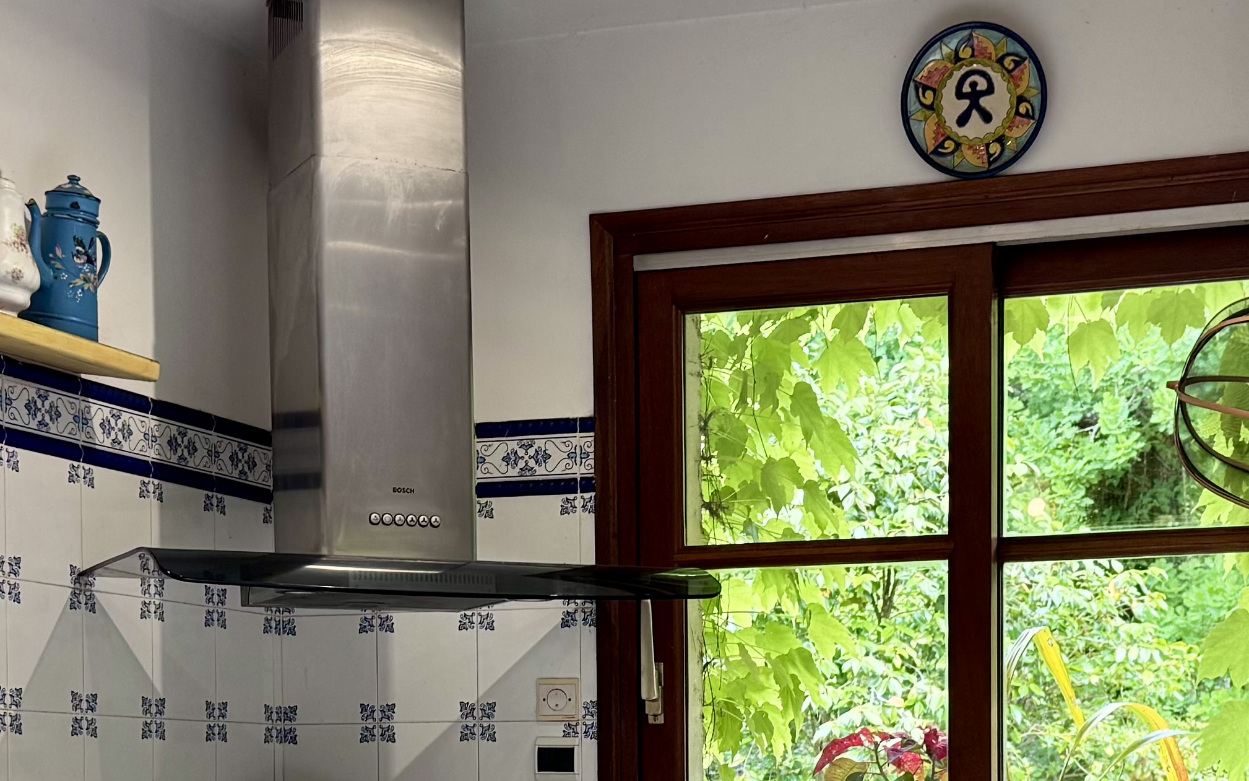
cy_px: 831
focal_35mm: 72
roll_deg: +0.9
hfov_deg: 28.5
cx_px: 732
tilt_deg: -0.3
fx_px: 2451
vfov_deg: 17.6
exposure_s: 1/100
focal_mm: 6.76
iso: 80
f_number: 1.78
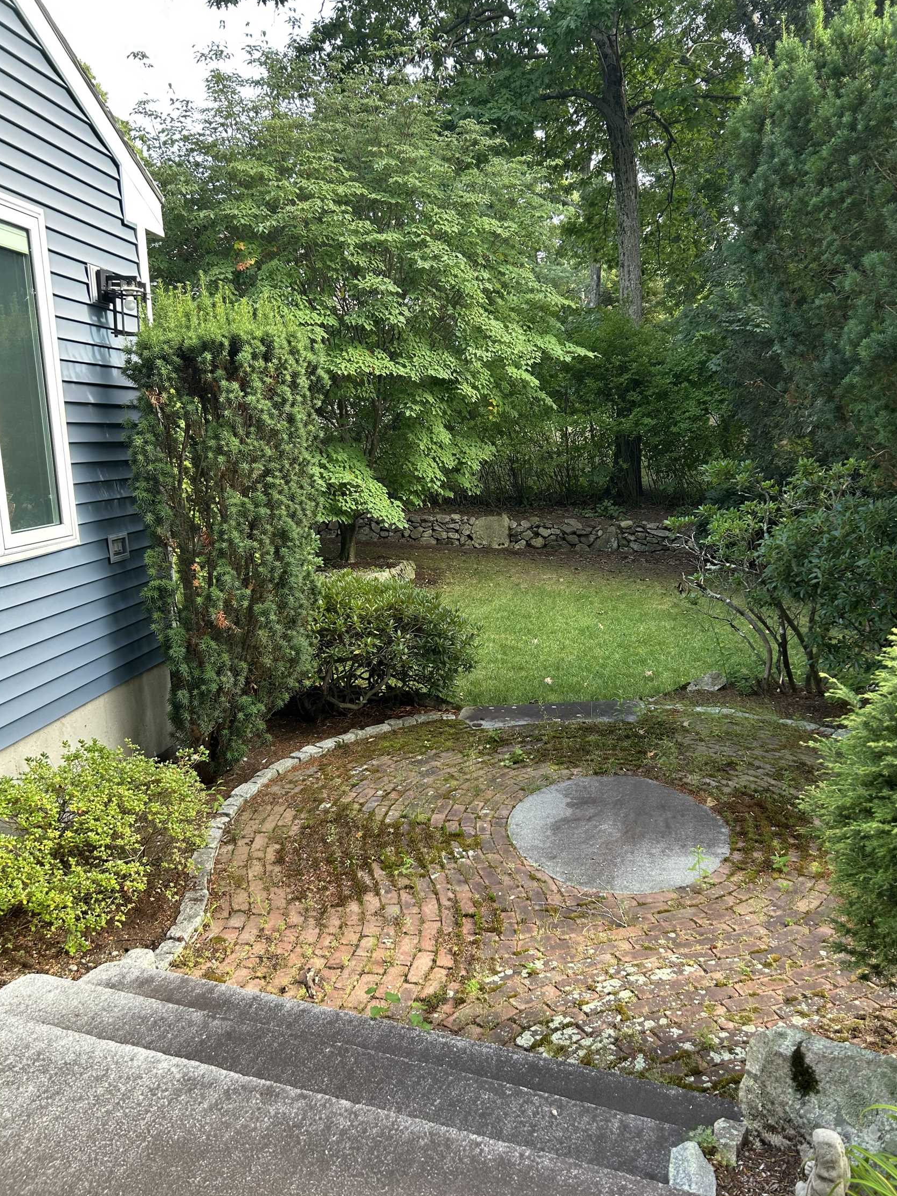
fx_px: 933
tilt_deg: -9.1
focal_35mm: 27
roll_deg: +1.9
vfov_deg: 65.3
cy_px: 615
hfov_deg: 51.3
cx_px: 461
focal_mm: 5.7
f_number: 1.5
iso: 40
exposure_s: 1/168
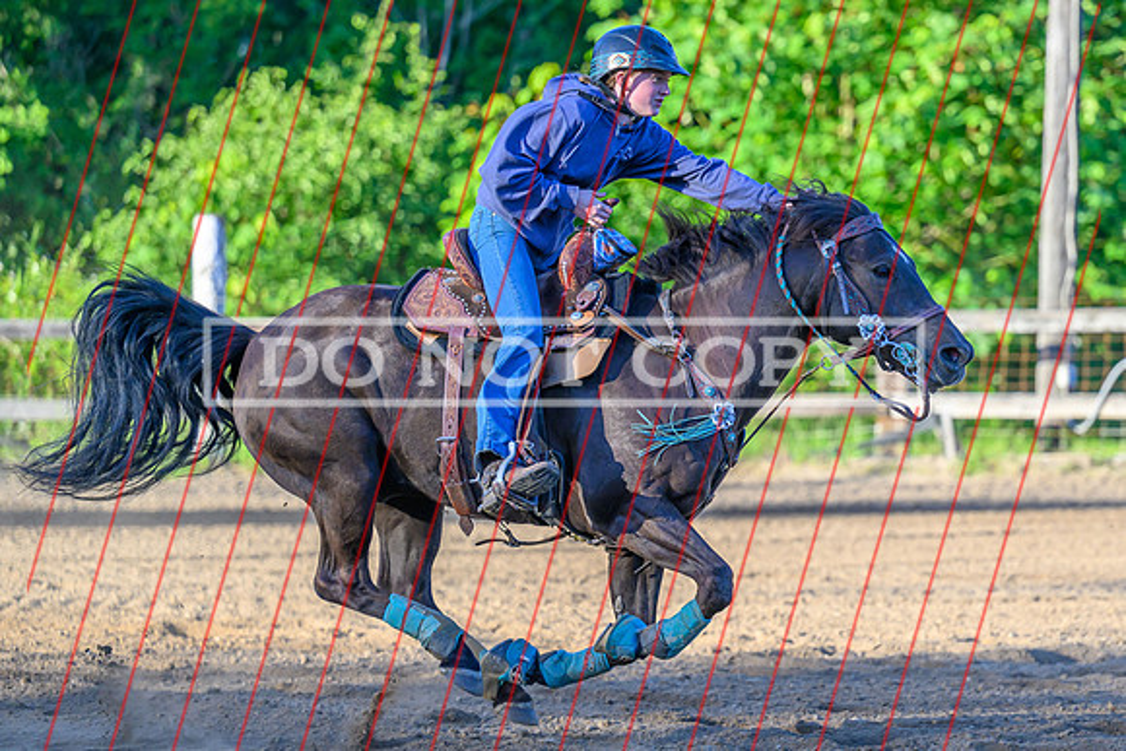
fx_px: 5417
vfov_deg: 7.9
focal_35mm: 173
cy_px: 405
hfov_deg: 11.9
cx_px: 713
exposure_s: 1/2500
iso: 800
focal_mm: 120
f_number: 2.8
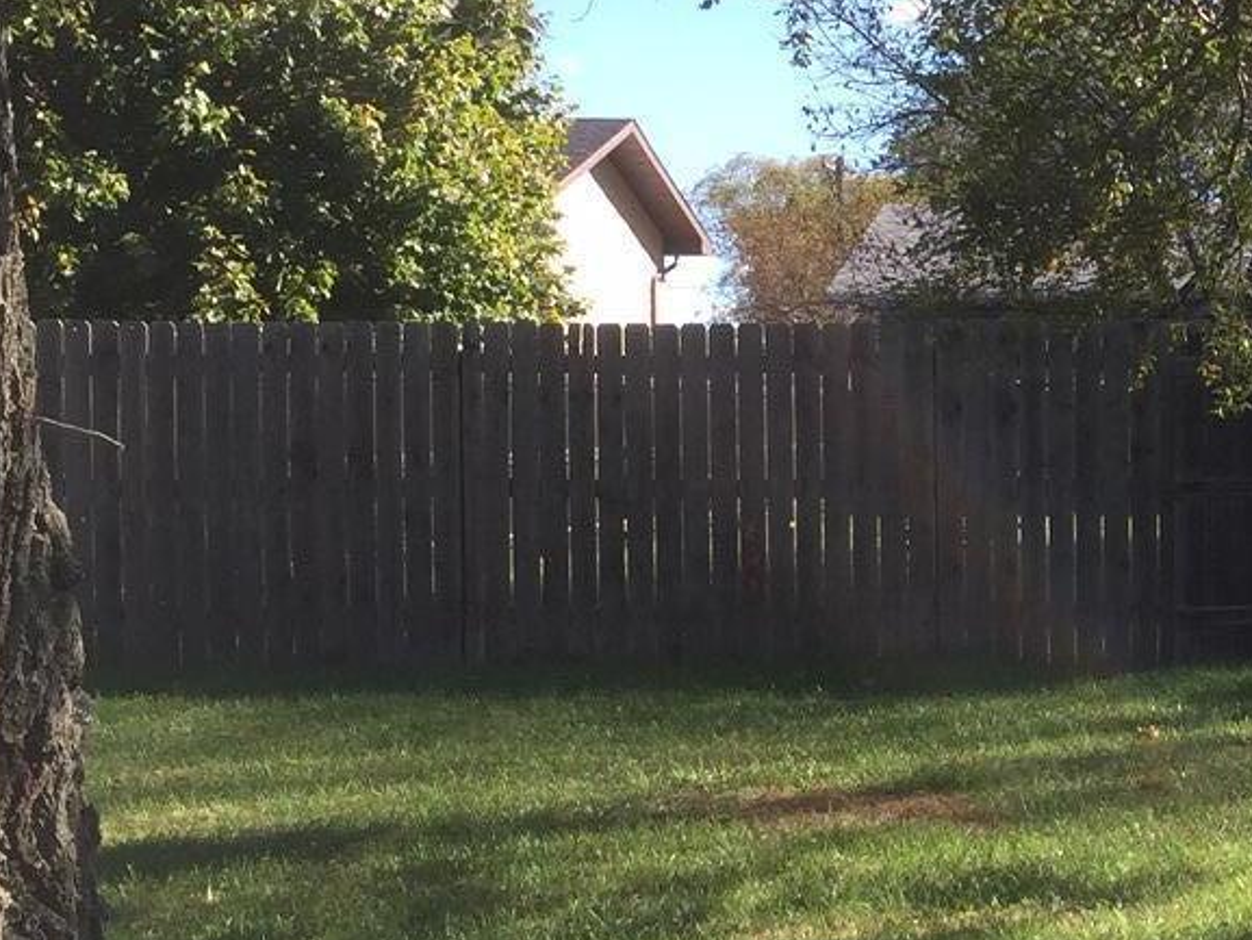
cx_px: 1436
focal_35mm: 82
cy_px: 523
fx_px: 2966
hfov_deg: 22.3
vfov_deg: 18.0
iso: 32
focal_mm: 4.15
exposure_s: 1/760
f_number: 2.2
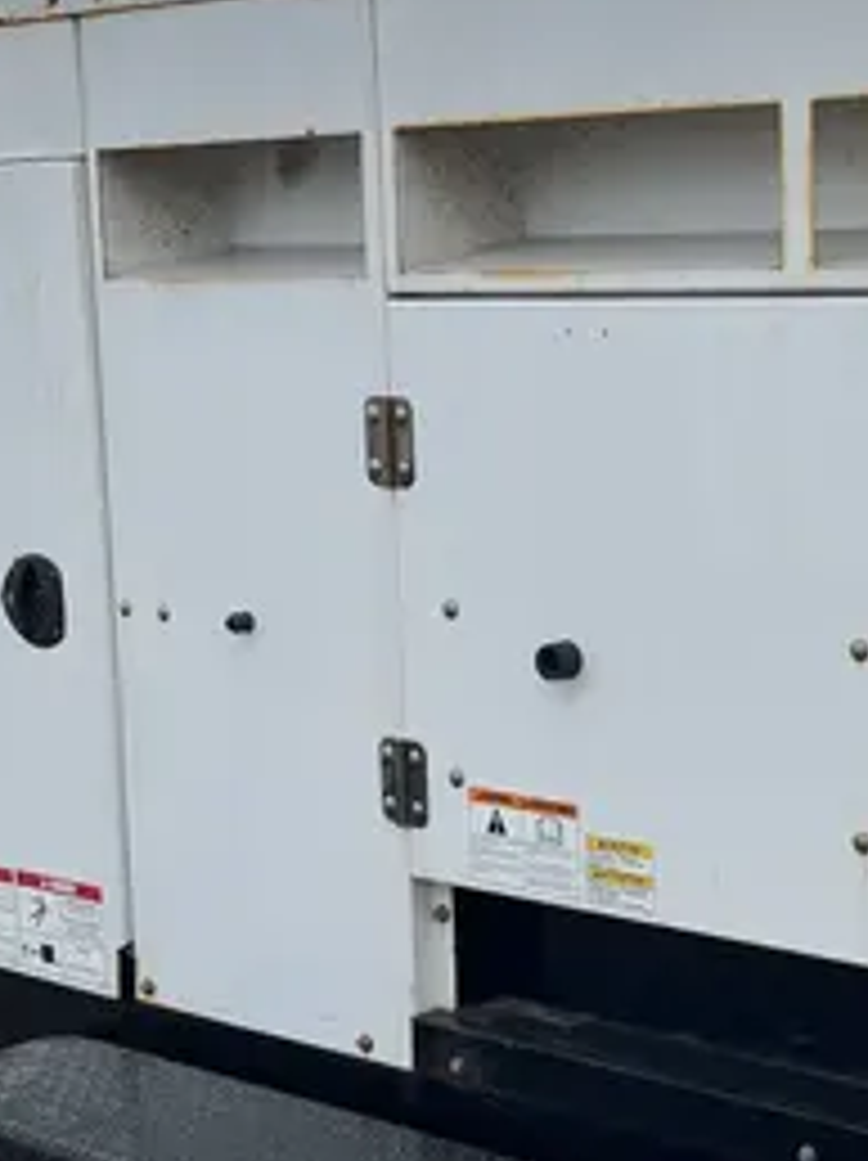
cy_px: 700
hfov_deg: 19.7
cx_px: 693
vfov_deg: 26.3
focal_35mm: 74
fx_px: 2478
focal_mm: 5.1
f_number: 1.6
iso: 50
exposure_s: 1/3623
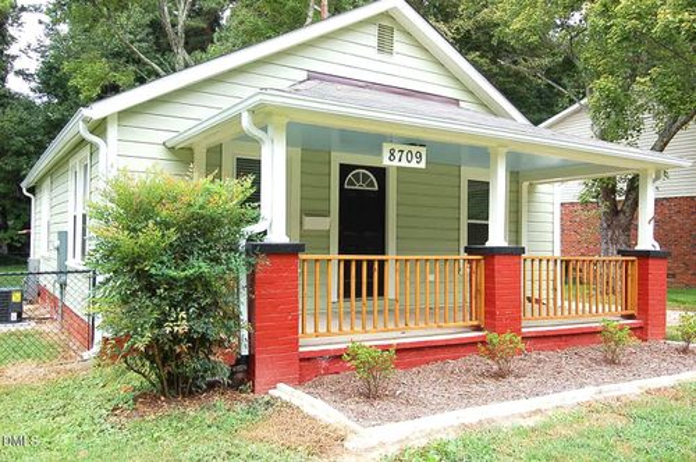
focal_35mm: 28
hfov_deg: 64.6
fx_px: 550
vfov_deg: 45.6
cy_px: 231
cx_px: 348
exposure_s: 1/125
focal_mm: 19
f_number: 5.6
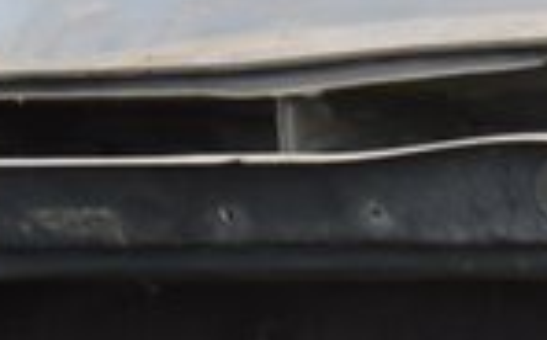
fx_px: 3156
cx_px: 1127
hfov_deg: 9.2
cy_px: 1129
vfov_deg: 5.6
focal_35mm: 212
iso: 140
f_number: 5.6
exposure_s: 1/125
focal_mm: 20
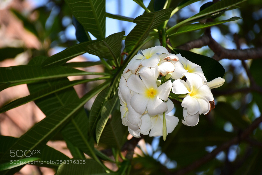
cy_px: 88
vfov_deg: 6.5
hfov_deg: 9.8
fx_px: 1528
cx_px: 131
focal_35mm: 210
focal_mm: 140
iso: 125
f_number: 5.6
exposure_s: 1/200
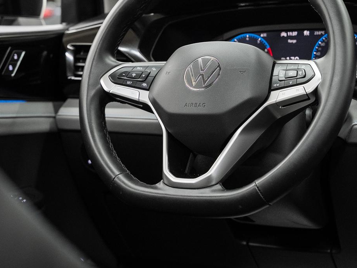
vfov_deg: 18.6
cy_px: 72
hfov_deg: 24.7
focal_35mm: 79
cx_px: 197
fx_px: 815
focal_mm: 46.5
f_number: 4
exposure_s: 1/40
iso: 1000
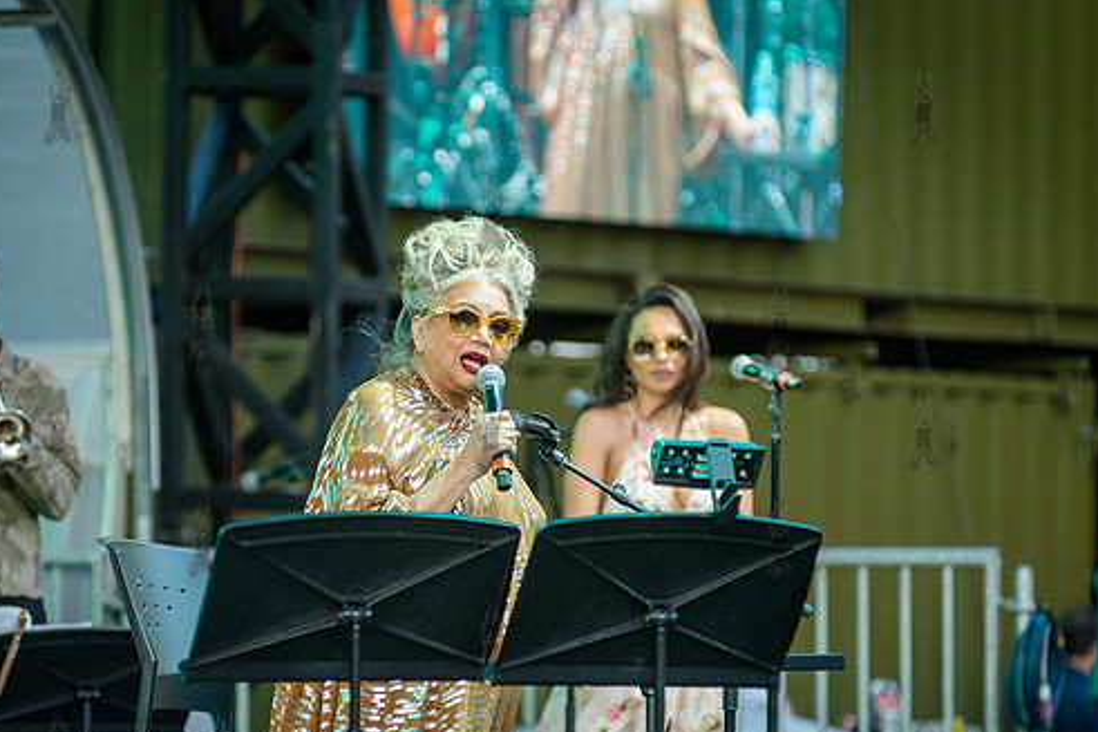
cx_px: 497
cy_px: 427
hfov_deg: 8.0
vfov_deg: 5.3
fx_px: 7866
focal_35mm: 258
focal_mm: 200
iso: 2000
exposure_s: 1/500
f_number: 4
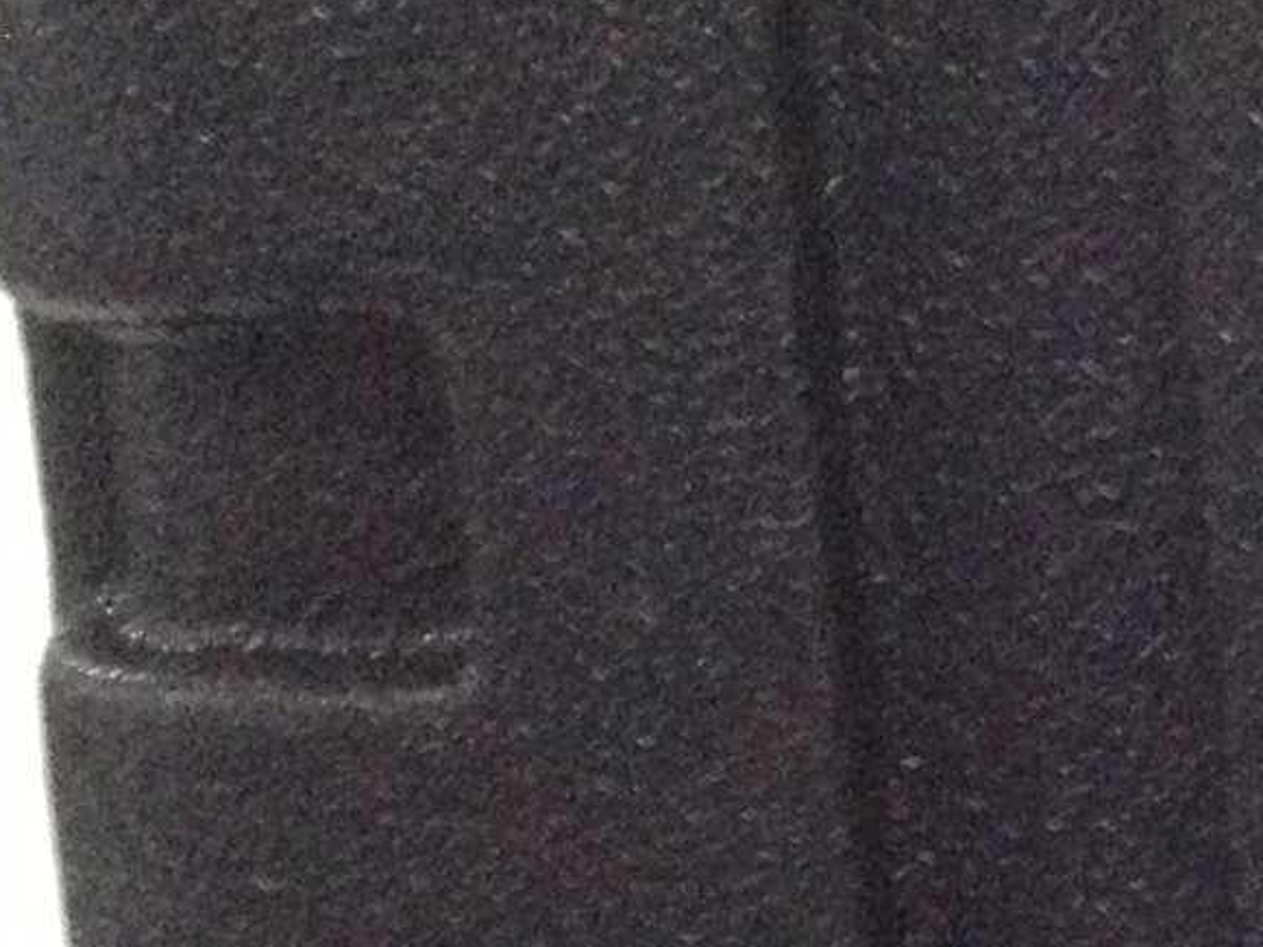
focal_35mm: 197
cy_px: 1363
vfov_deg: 7.4
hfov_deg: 9.0
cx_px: 3075
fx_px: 7188
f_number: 2.4
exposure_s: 1/20
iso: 250
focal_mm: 4.28
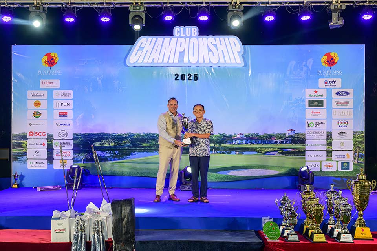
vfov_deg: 35.1
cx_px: 188
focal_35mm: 38
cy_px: 126
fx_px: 398
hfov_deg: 50.7
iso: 2800
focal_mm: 38
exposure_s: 1/250
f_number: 6.3
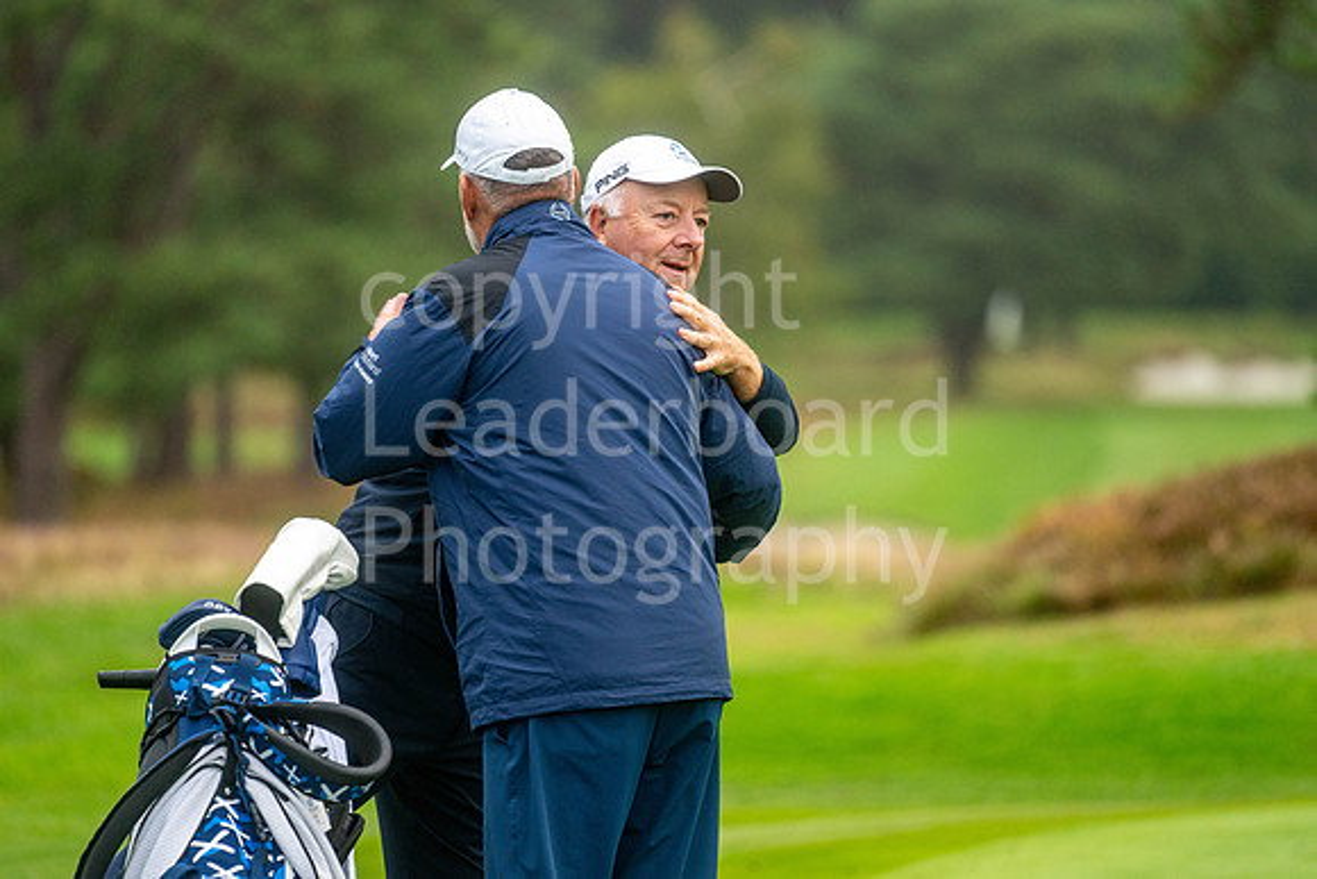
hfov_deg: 6.9
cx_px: 658
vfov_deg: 4.6
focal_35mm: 300
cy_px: 440
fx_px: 10977
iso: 1000
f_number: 4
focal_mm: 300
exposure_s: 1/400
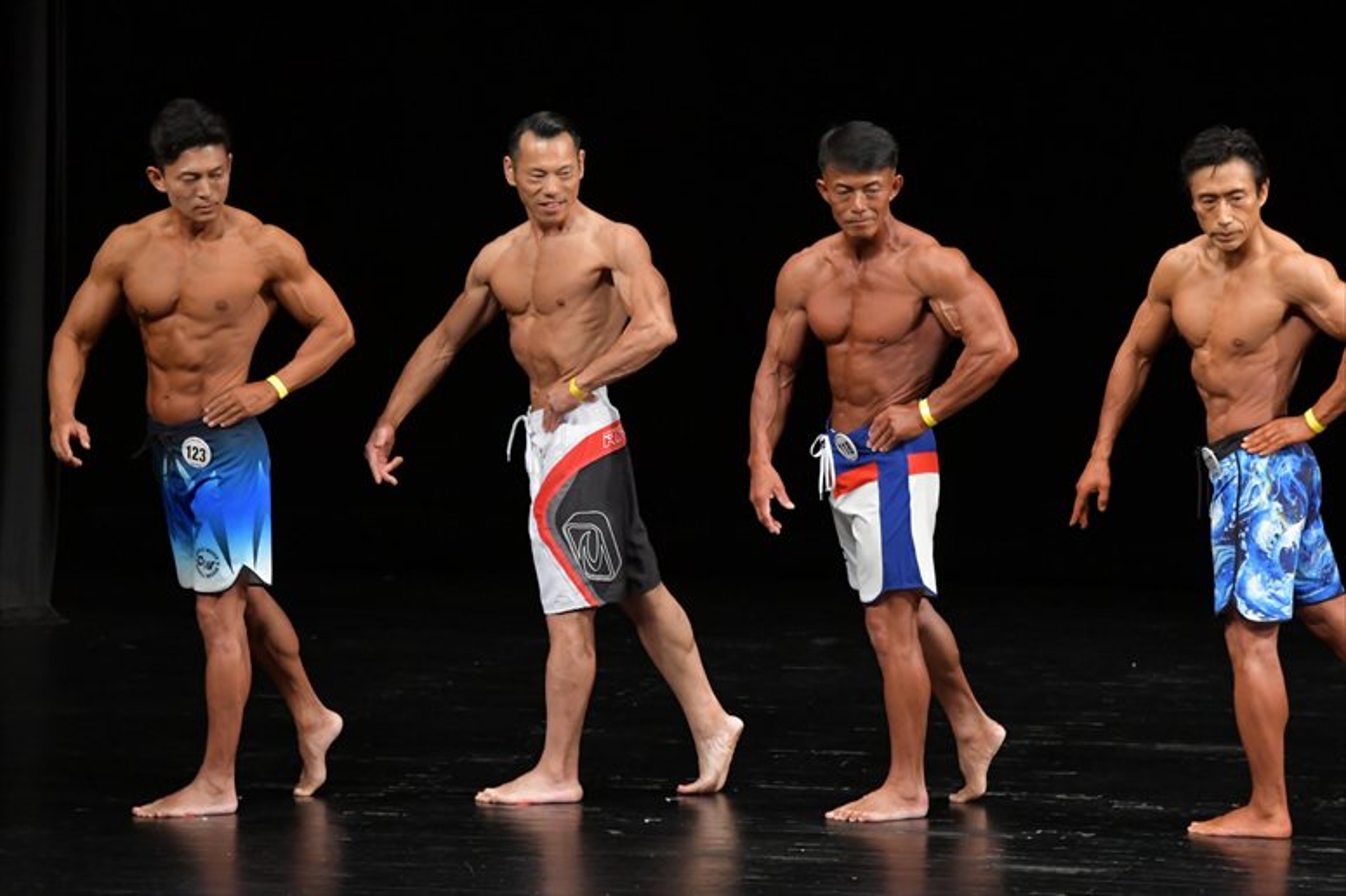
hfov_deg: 7.6
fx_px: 10090
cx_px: 673
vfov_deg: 5.1
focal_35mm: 270
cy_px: 448
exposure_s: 1/400
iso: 3200
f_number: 5.6
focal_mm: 180
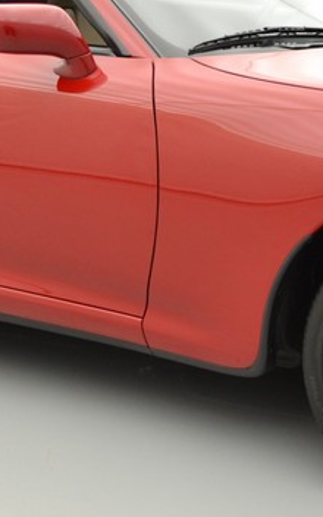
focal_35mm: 89
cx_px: 275
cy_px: 197
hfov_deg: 14.6
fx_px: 1254
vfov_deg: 23.2
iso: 400
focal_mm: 20
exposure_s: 1/60
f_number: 3.8
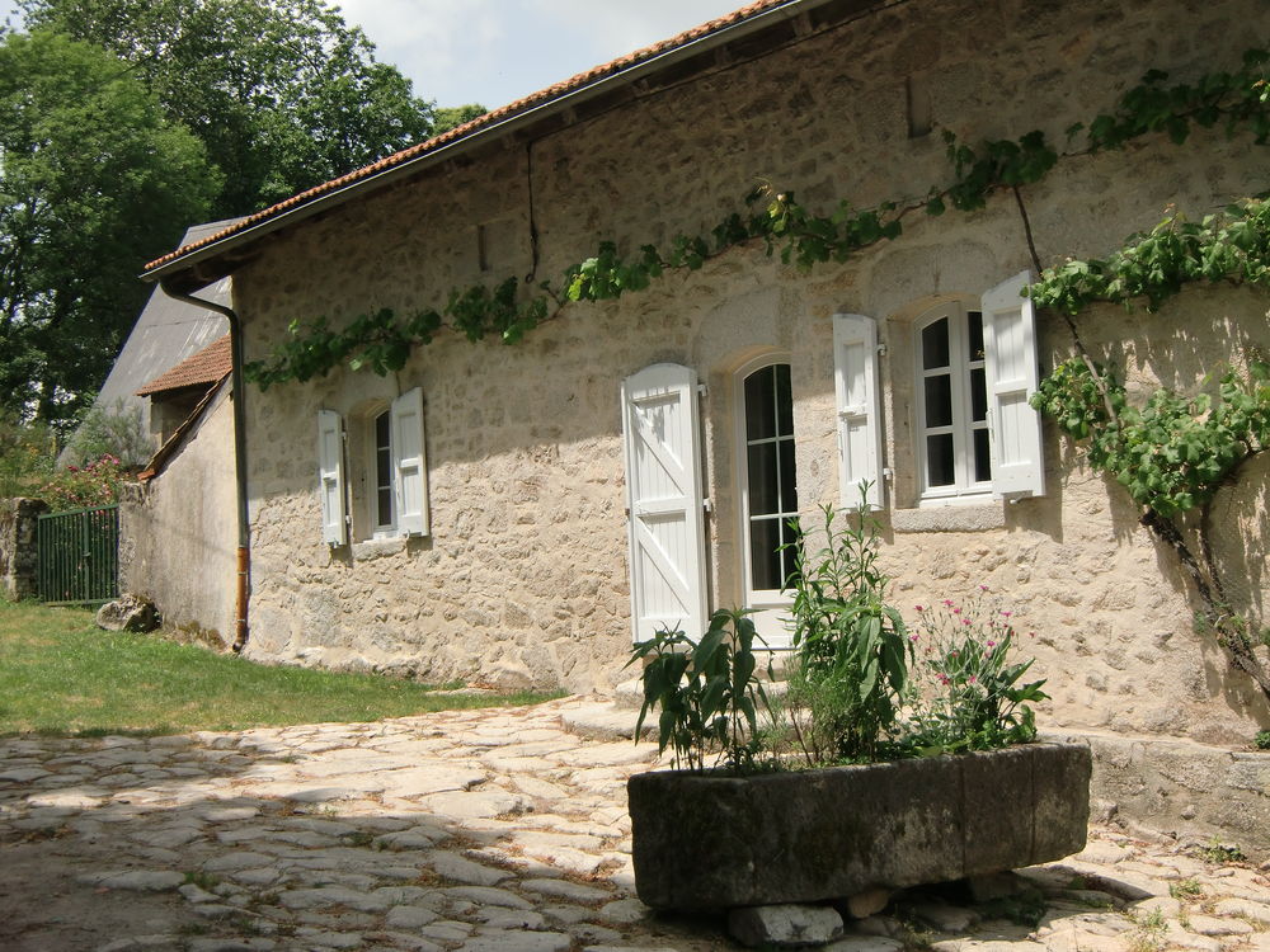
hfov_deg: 40.4
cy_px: 476
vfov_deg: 30.9
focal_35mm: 47
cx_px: 635
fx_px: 1724
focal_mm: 8.4
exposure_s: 1/500
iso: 64
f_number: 4
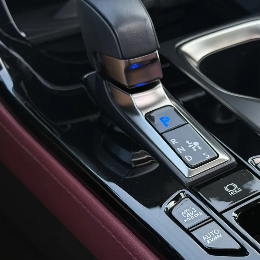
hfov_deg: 24.0
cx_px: 200
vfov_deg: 24.3
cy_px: 141
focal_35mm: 71
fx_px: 603
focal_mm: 6.76
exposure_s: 1/100
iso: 100
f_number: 1.78
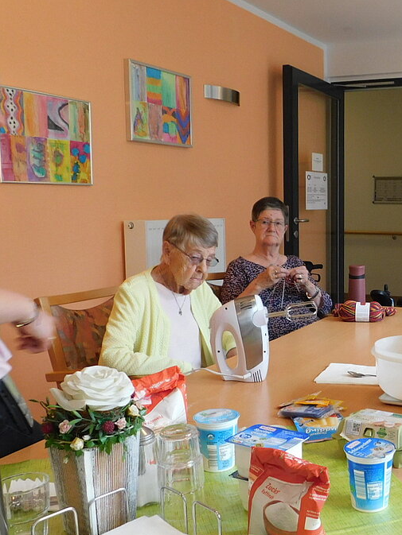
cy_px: 280
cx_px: 375
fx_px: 635
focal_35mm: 41
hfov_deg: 33.0
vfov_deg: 45.8
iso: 125
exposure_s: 1/40
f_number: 3
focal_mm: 4
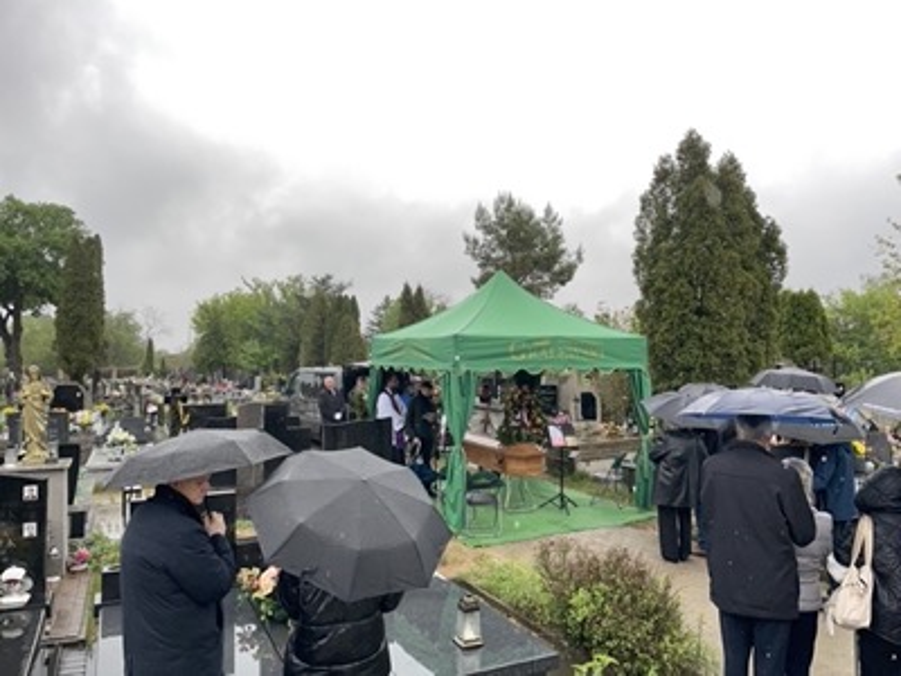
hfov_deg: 67.3
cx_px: 450
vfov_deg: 53.1
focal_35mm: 26
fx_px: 677
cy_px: 338
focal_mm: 4.2
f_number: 1.6
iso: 80
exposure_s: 1/3040
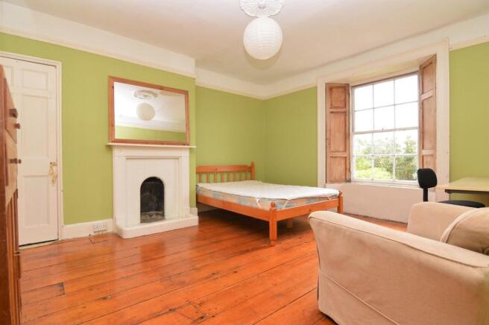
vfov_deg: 71.9
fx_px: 224
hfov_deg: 95.0
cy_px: 162
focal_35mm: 16
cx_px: 244
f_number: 5
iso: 400
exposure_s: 1/100
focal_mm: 11
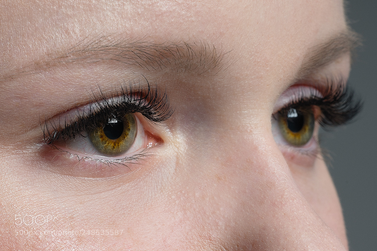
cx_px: 188
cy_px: 126
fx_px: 942
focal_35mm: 90
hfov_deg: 22.6
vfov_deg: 15.2
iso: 250
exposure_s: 1/160
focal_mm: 90
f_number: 16
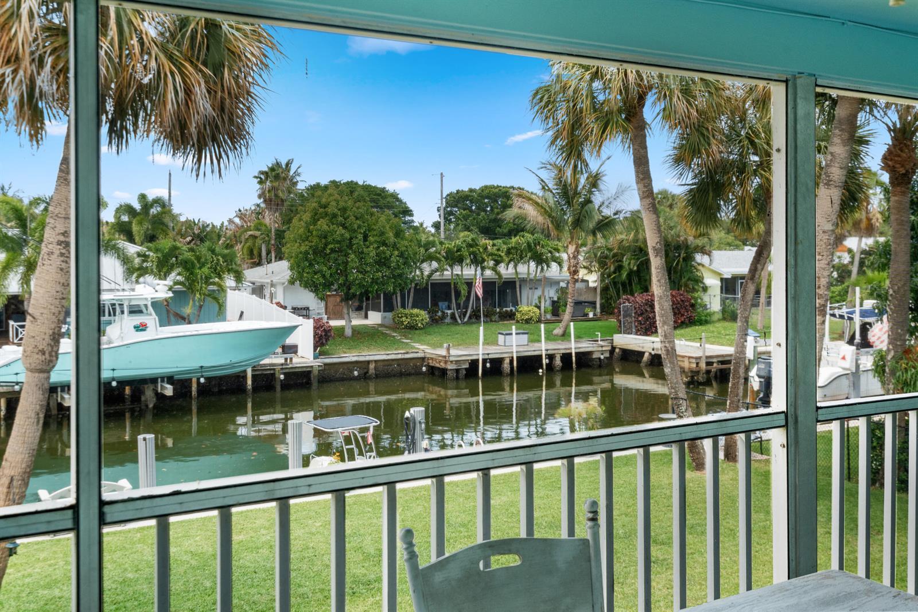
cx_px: 459
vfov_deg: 38.9
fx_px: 867
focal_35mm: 34
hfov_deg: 55.8
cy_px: 306
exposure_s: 1/400
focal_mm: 34
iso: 800
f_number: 8
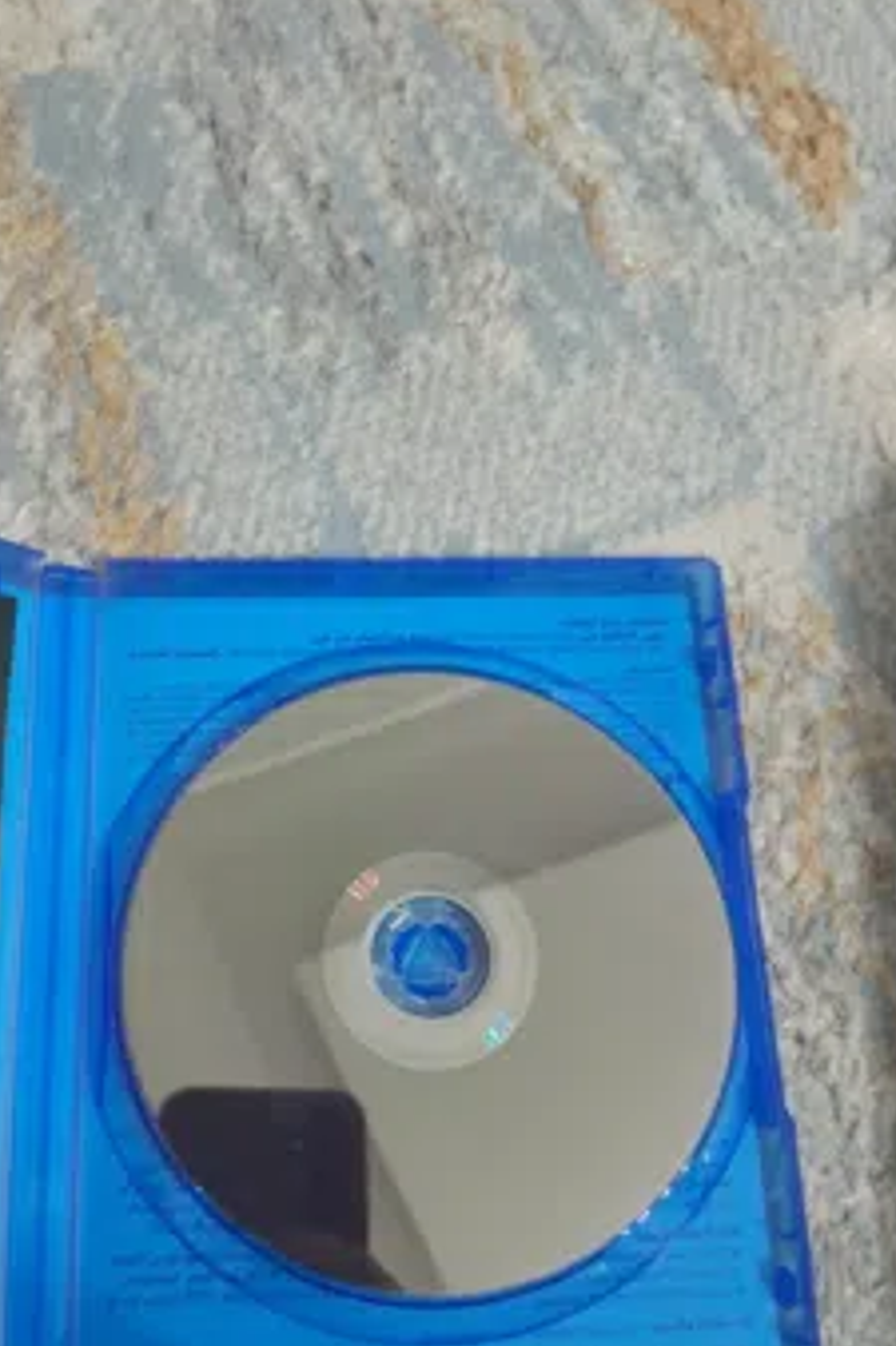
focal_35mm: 32
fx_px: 1196
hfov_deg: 41.0
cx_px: 374
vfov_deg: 58.7
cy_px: 709
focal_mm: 3.98
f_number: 1.8
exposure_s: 1/25
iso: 500
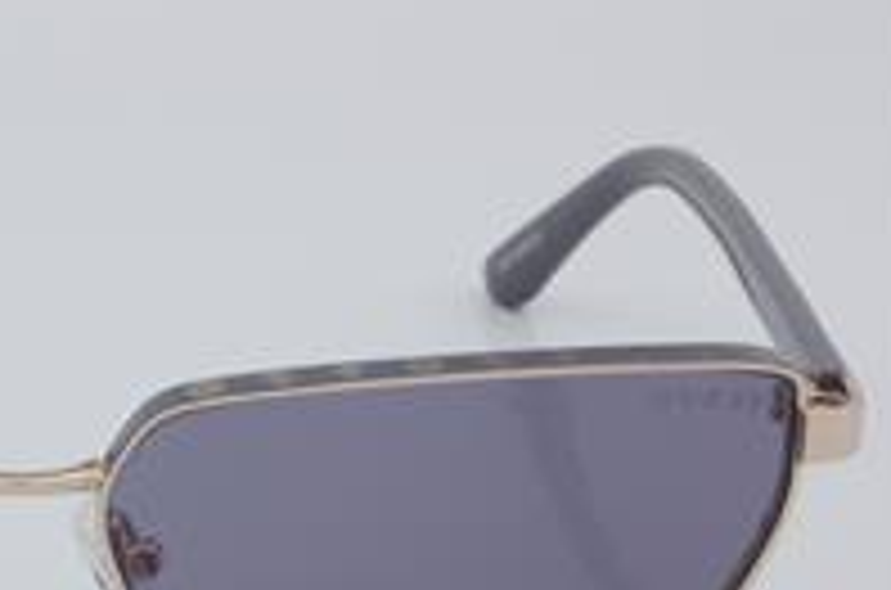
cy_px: 545
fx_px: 4124
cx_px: 18
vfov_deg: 8.1
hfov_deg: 12.2
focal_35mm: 167
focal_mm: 55
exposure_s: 1/4
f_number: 32
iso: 100
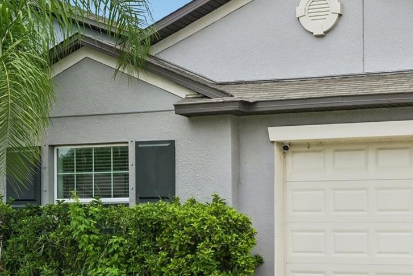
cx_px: 415
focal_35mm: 66
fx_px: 757
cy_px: 217
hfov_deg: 28.6
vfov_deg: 20.4
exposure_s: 1/1000
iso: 400
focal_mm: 30
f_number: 8
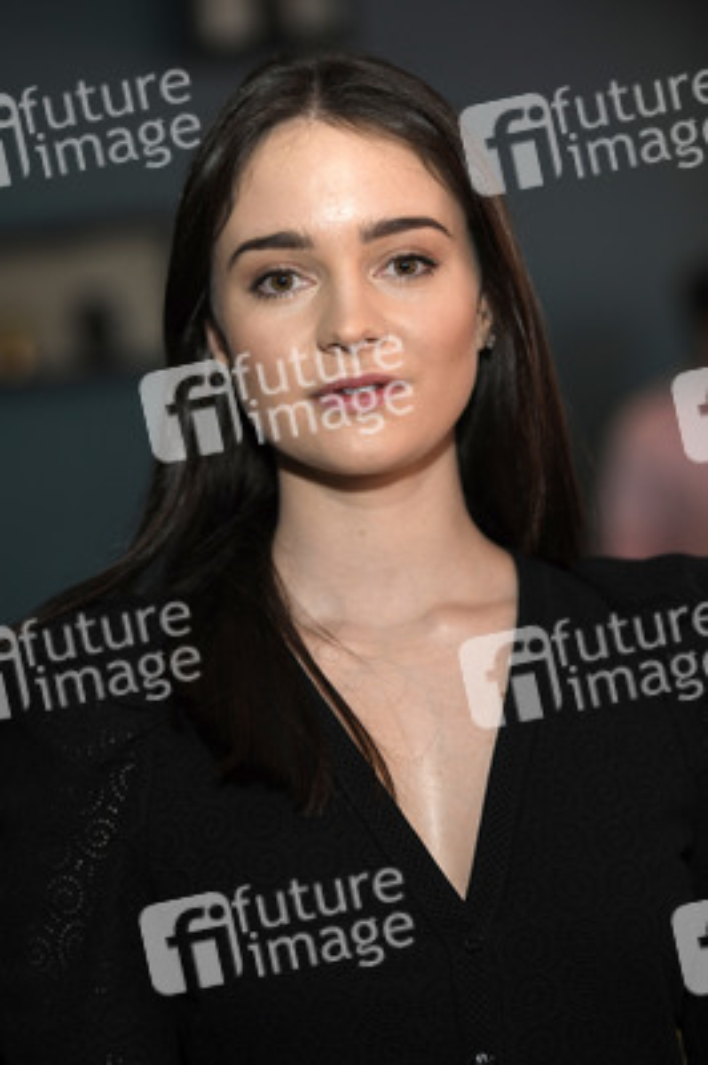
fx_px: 3250
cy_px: 532
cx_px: 354
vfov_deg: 18.6
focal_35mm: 110
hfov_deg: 12.4
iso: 1250
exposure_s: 1/400
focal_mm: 110
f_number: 3.2
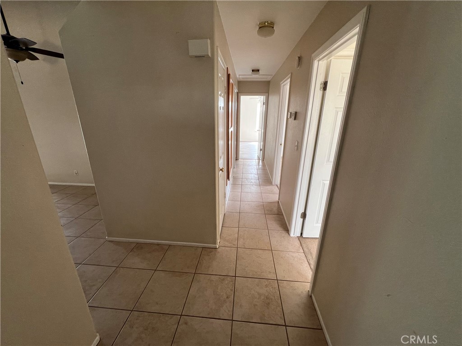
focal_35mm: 13
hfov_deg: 106.2
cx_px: 231
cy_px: 173
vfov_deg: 89.9
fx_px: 174
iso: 100
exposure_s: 1/99
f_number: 1.8
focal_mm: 1.57
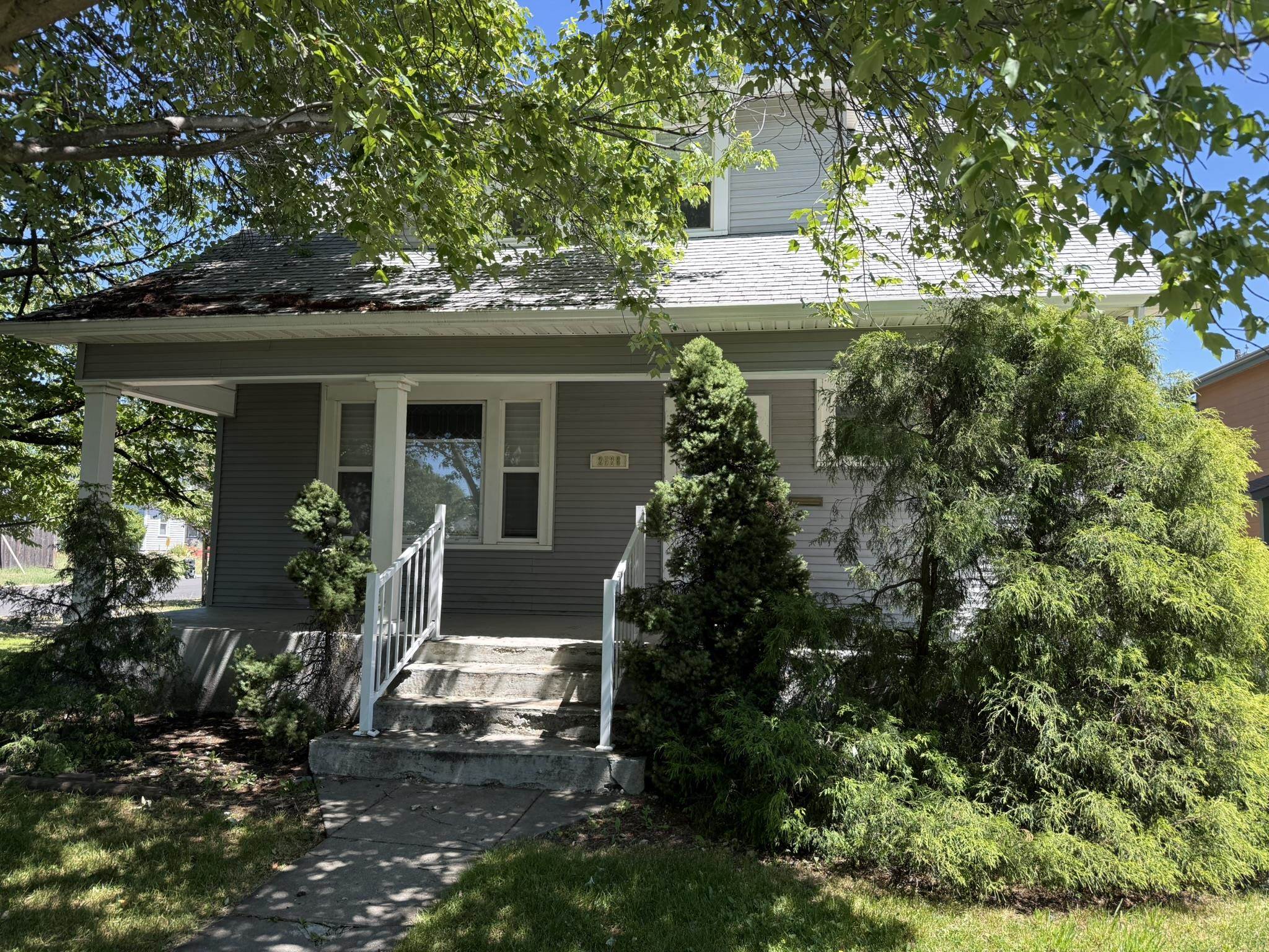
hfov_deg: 71.6
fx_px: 880
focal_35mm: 24
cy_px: 476
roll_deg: -1.9
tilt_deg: +5.6
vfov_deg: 56.8
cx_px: 634
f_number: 1.78
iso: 100
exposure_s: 1/943
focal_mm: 6.76
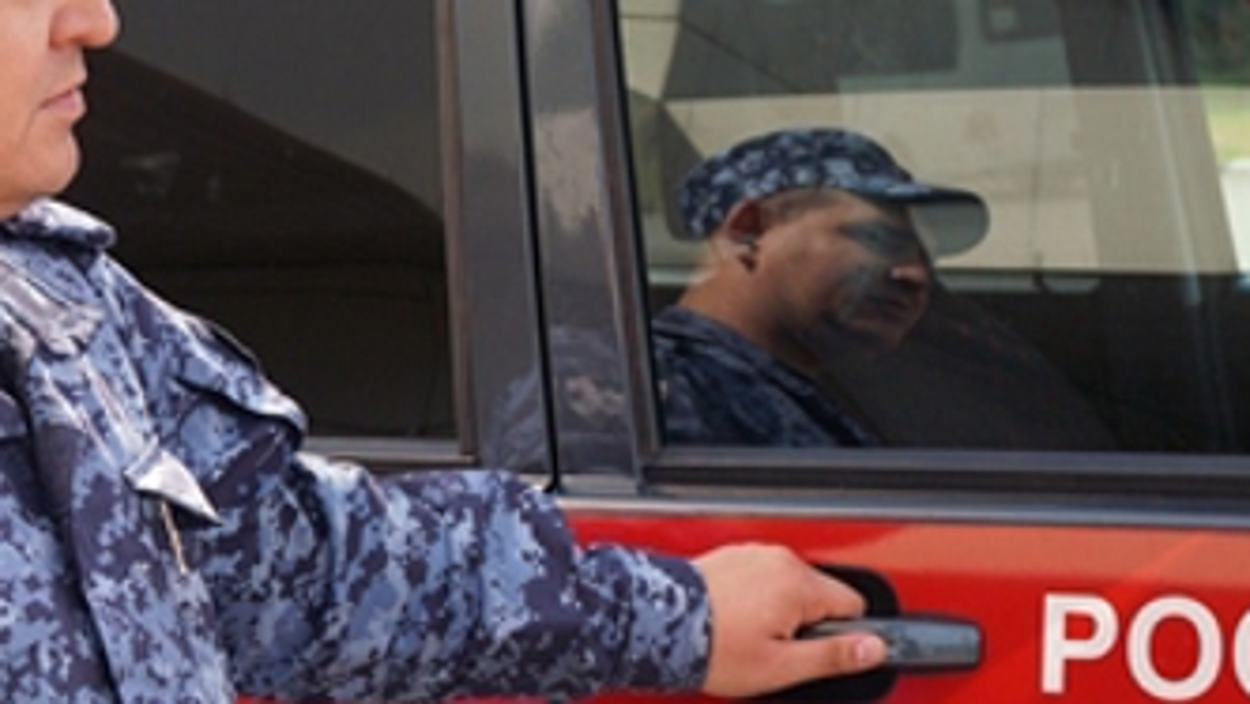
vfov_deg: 10.4
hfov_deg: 18.3
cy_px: 301
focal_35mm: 117
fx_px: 3885
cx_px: 614
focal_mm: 33
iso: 100
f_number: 5
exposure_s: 1/320
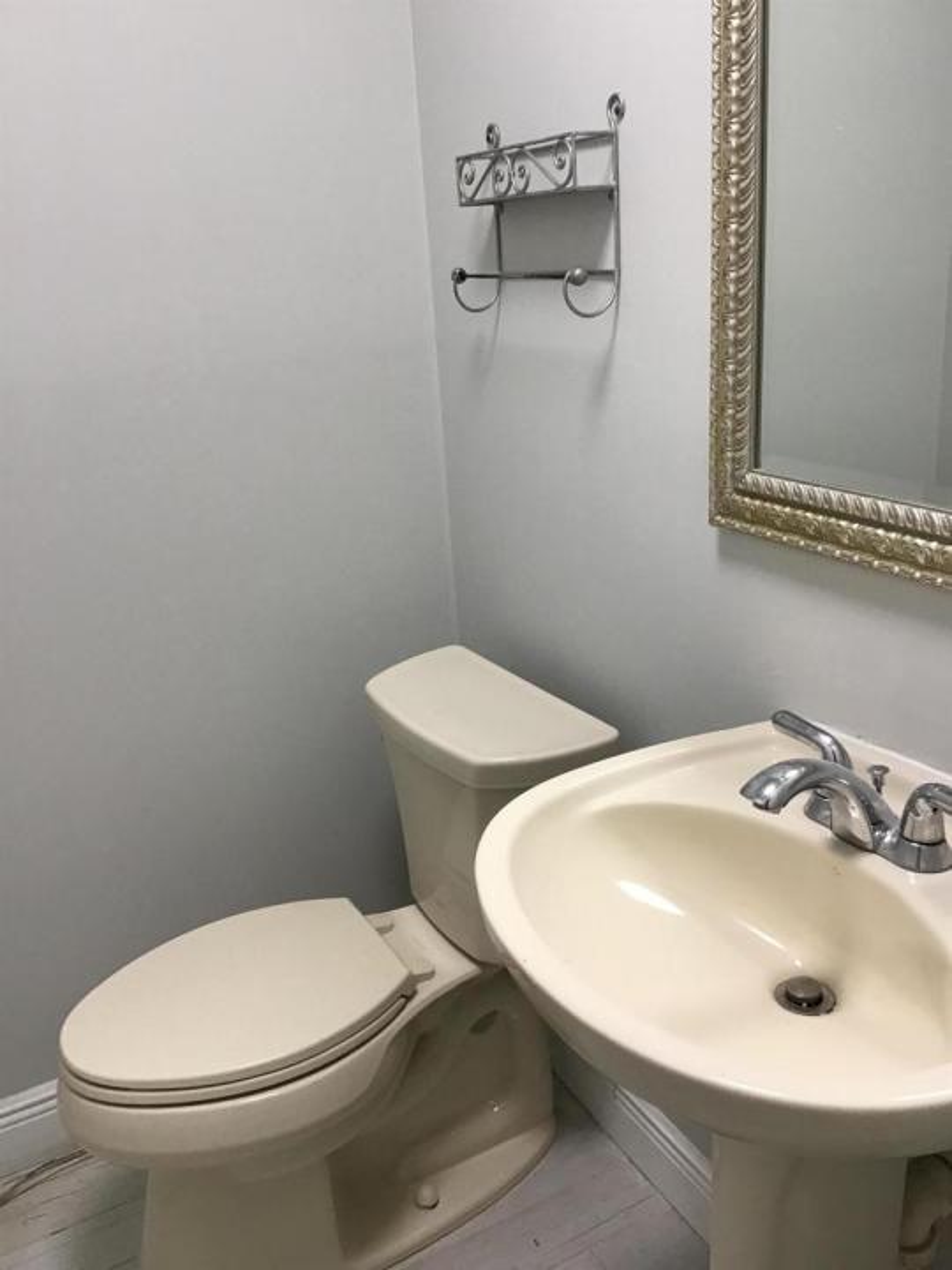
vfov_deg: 58.4
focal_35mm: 31
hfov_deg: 45.4
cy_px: 635
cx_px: 476
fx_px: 1137
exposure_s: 1/30
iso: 50
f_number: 2.4
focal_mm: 3.3
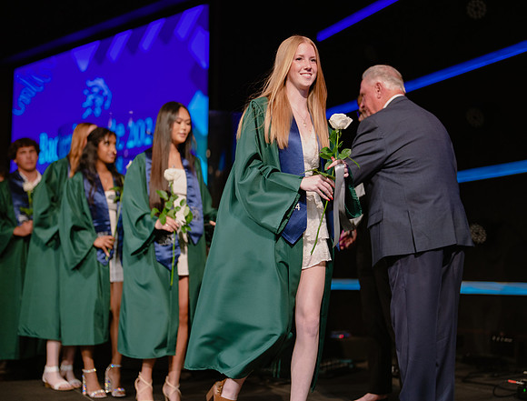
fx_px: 841
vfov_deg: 26.8
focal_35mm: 55
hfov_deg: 34.8
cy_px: 200
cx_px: 264
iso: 640
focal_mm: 50
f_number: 1.2
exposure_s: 1/320
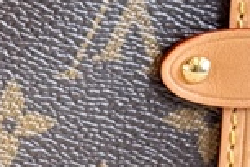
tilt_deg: -16.1
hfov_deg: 6.1
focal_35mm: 329
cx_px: -296
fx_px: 2285
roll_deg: -1.5
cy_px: 195
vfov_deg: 4.2
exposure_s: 1/50
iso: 125
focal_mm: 6.76
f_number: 1.78
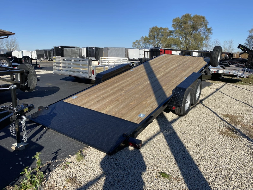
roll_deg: +0.2
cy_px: 95
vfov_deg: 53.1
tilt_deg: -10.1
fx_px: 190
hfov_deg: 67.3
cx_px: 126
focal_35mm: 26
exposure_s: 1/2890
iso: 32
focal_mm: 4.25
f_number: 1.8
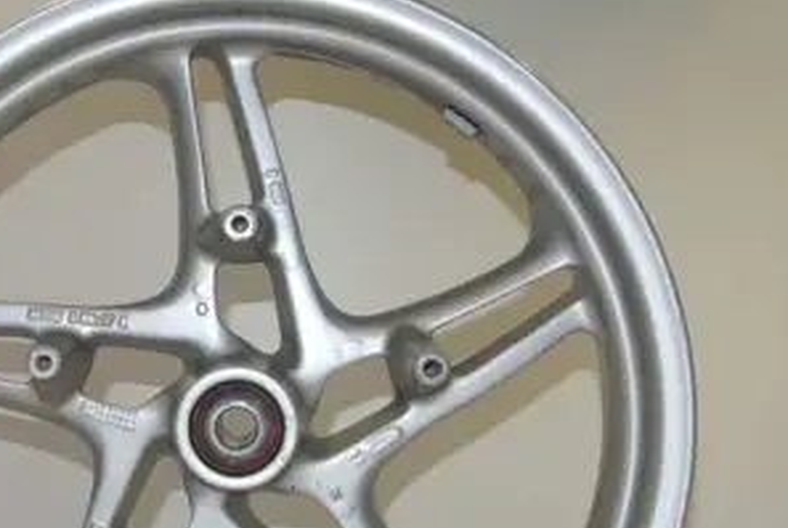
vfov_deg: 20.1
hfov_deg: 29.8
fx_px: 1469
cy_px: 432
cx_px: 255
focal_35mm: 67
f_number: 4
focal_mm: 14
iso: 200
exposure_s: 1/60
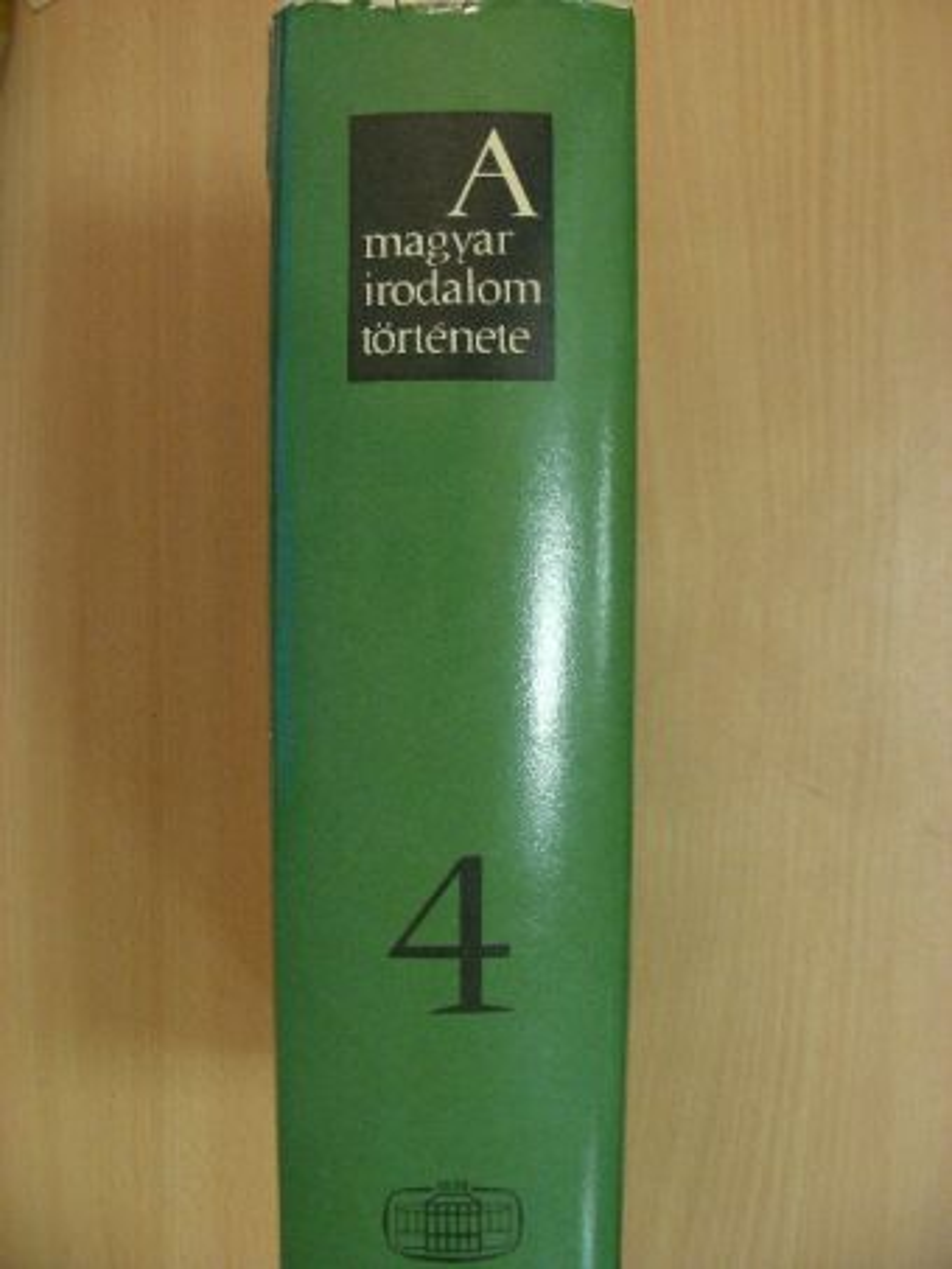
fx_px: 1393
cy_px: 634
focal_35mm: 38
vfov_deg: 49.0
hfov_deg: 37.7
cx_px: 476
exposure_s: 1/19
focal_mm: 6.3
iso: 200
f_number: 3.5
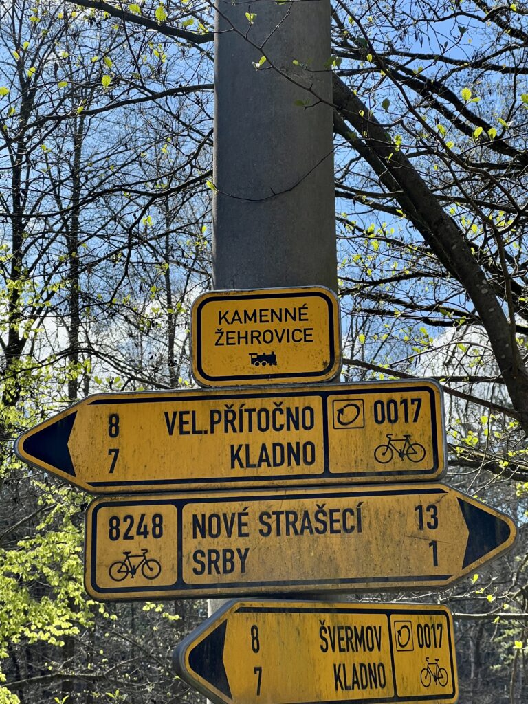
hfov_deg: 19.1
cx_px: 264
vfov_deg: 25.3
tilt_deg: +18.6
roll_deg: +1.1
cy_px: 352
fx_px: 1566
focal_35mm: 77
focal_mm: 9
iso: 32
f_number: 2.8
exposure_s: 1/341
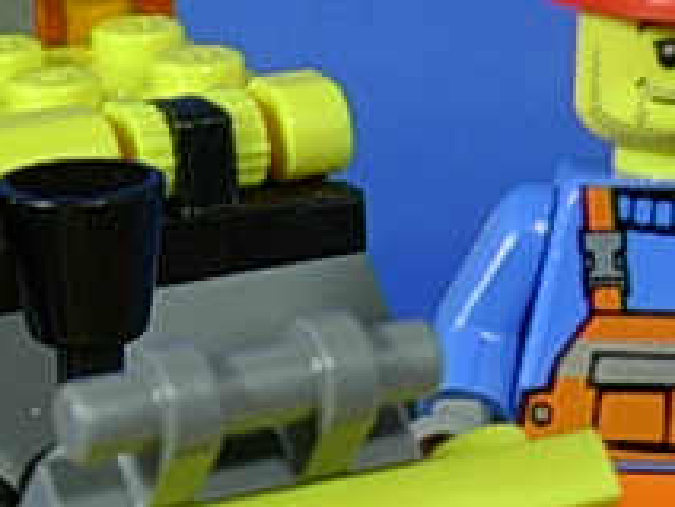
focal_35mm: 226
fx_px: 4407
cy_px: 510
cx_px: 373
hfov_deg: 8.8
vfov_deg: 6.6
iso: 70
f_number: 3.8
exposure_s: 1/10.9
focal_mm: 11.3
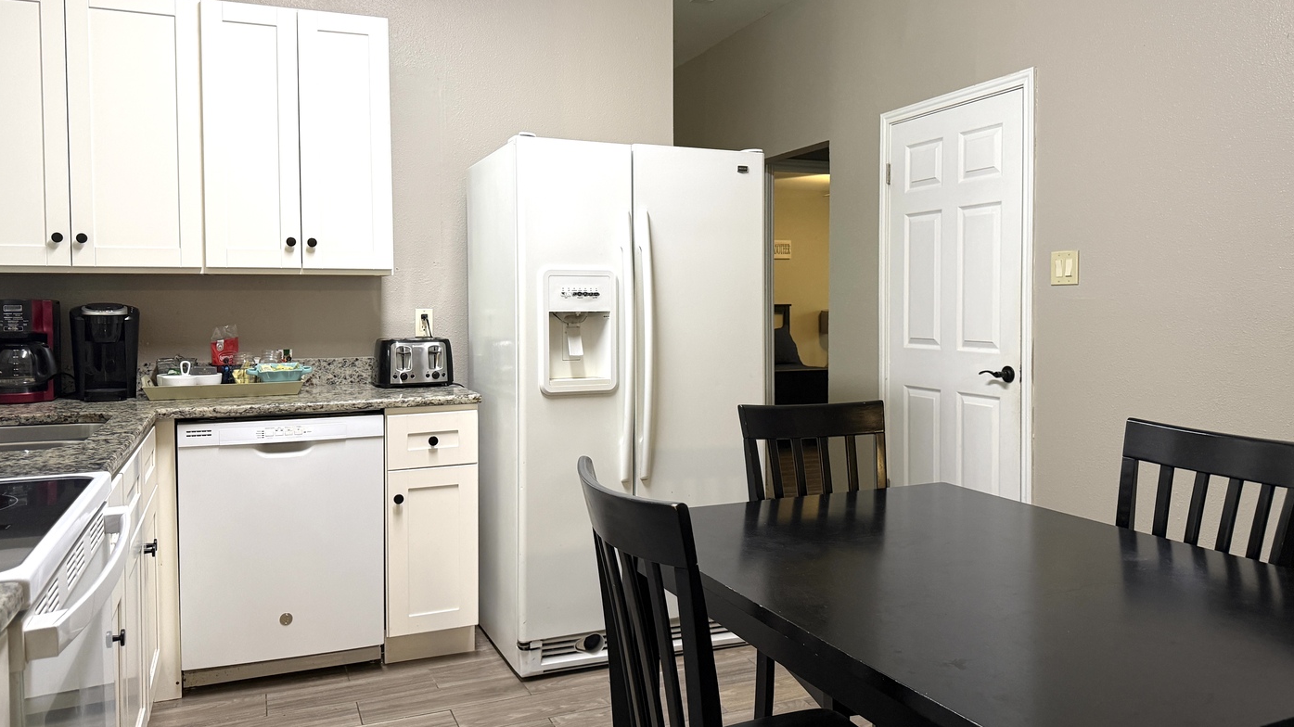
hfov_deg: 69.9
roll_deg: +0.3
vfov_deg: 42.8
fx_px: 926
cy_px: 326
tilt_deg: -1.9
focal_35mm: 27
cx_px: 658
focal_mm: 6.76
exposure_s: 1/60
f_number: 1.78
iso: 250
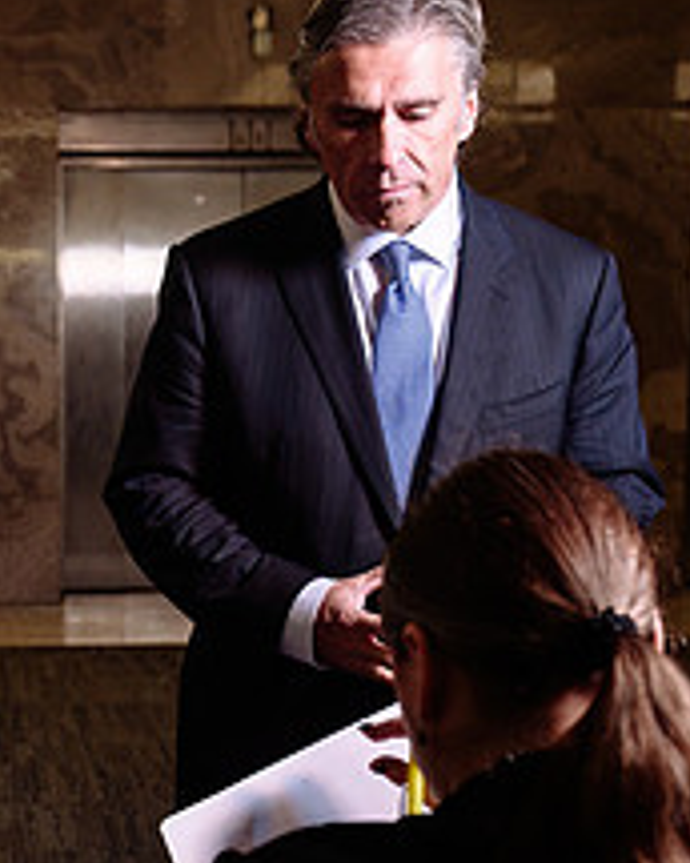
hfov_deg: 19.7
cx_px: 36
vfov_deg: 24.9
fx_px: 1940
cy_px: 596
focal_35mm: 76
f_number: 3.5
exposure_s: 1/50
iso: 500
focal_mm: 30
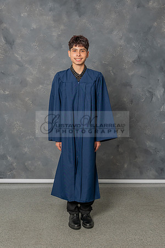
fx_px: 368
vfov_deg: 37.2
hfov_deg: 25.3
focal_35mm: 53
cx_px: 87
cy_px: 123
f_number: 4
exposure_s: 1/200
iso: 200
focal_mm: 29.5
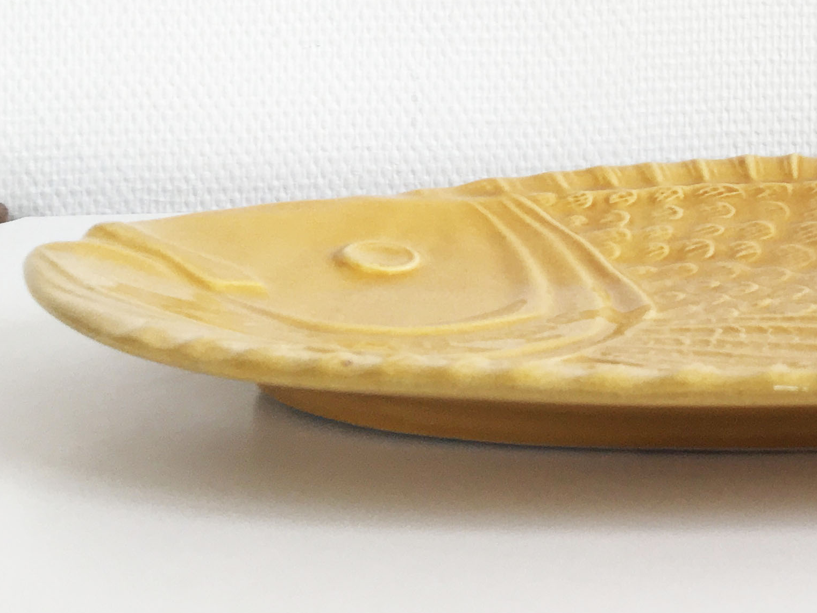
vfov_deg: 17.9
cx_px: 976
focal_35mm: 77
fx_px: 1817
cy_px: -180
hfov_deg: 23.2
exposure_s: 1/100
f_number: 2.2
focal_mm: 4.15
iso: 32
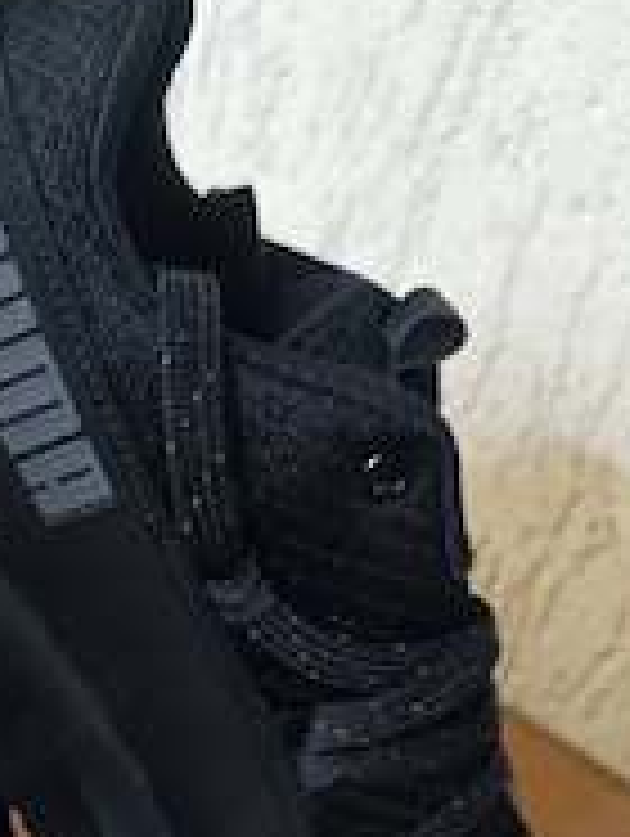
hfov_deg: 24.6
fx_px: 1404
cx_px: 72
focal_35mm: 58
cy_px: 832
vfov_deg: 30.8
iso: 2184
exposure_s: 1/25.1
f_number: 1.9
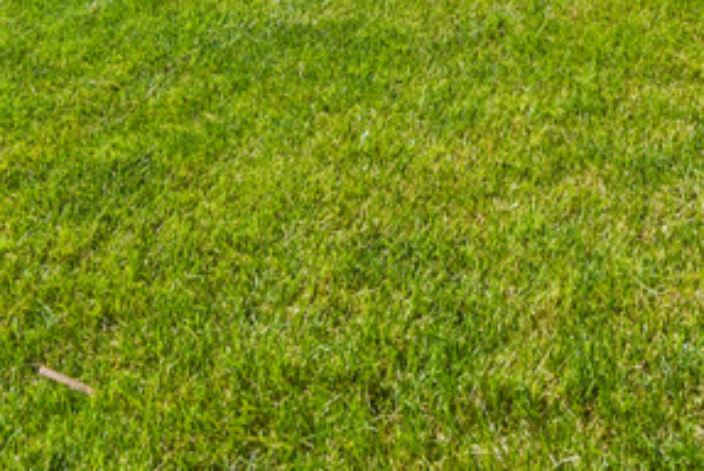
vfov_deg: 20.2
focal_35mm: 50
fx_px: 979
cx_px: 574
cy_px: -356
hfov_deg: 38.0
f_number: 6.3
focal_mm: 14
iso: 160
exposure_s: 1/640
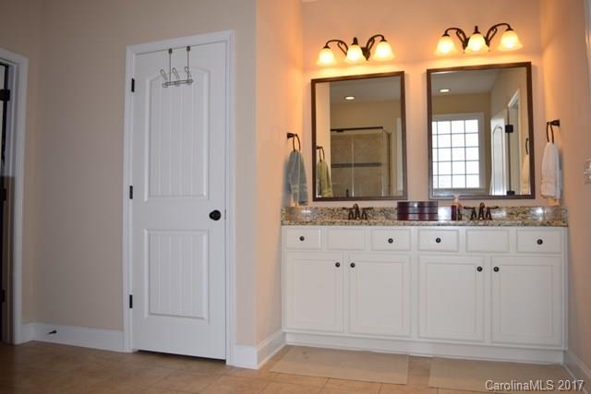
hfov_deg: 67.4
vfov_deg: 48.0
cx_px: 296
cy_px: 197
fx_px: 443
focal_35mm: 27
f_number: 3.5
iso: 100
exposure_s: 1/60
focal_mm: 18
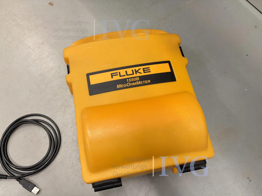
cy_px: 98
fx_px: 197
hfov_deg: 67.3
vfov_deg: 53.1
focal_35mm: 26
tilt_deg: -68.3
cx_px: 131
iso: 100
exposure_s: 1/50
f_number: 1.6
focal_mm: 5.96
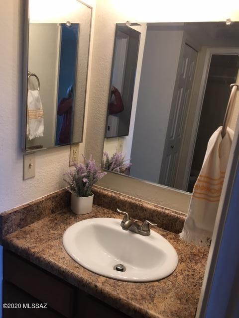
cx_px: 120
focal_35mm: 29
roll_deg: -5.1
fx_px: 267
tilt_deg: -14.3
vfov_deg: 61.7
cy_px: 159
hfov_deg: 48.2
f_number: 2.2
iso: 50
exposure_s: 1/30
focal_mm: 4.15
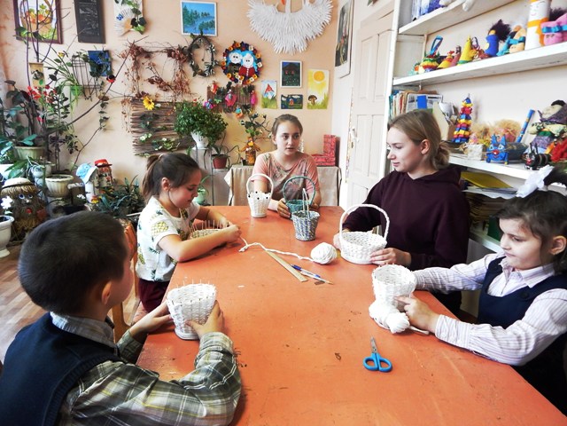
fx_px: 377
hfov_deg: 73.9
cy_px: 213
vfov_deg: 58.9
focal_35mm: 23
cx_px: 284
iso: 400
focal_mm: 4
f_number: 3
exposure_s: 1/30
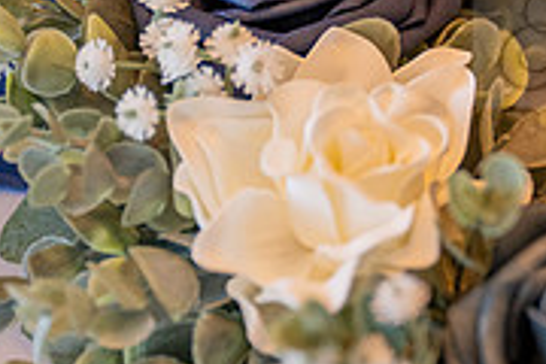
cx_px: 737
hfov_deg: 11.8
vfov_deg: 8.1
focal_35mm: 168
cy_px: 35
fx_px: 2548
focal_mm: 52
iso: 1000
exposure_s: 1/100
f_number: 2.8
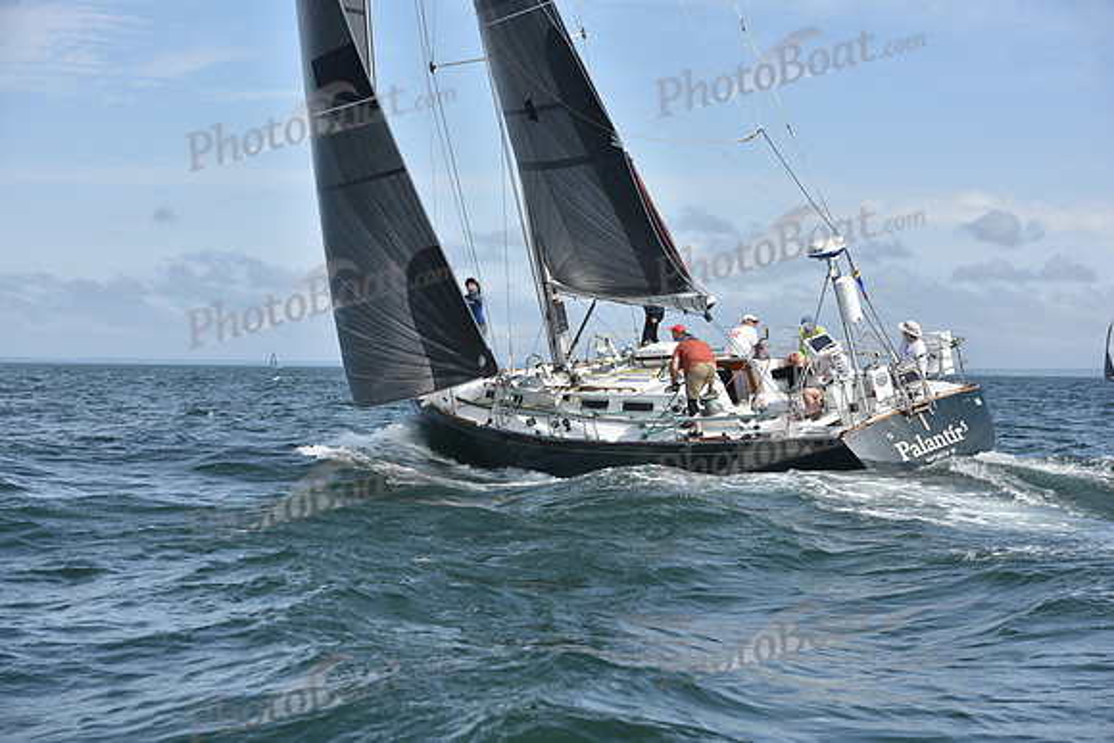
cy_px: 372
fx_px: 2167
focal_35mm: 70
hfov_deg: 28.8
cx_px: 557
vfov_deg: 19.5
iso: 200
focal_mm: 70
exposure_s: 1/1250
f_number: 6.3
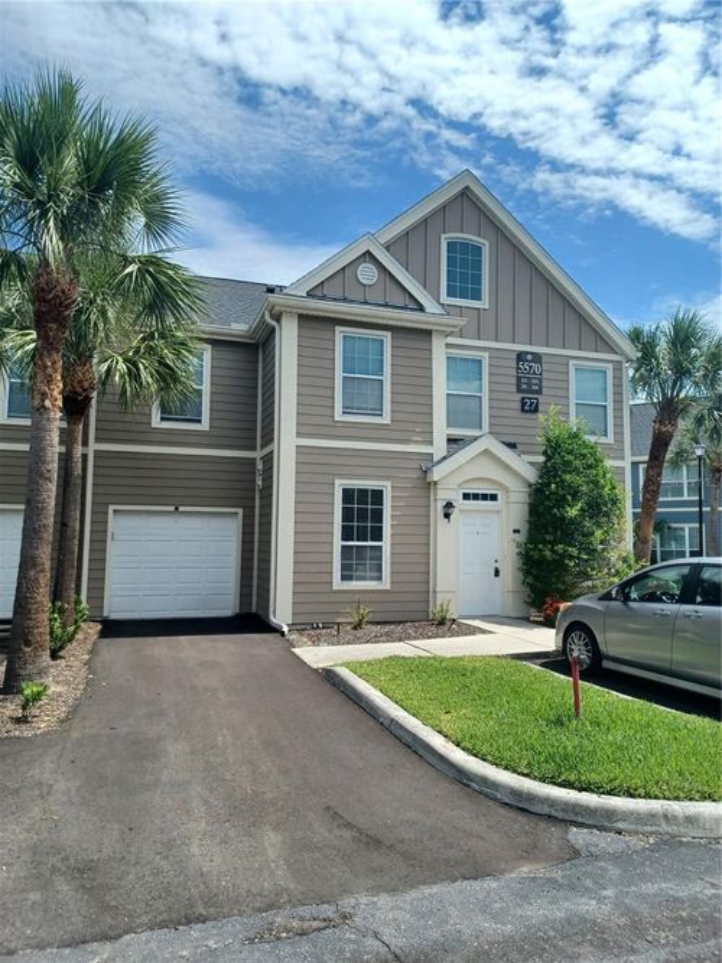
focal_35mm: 25
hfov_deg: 54.9
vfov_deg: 69.4
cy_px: 482
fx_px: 695
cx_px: 361
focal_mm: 4.6
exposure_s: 1/617
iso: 32
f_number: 1.8
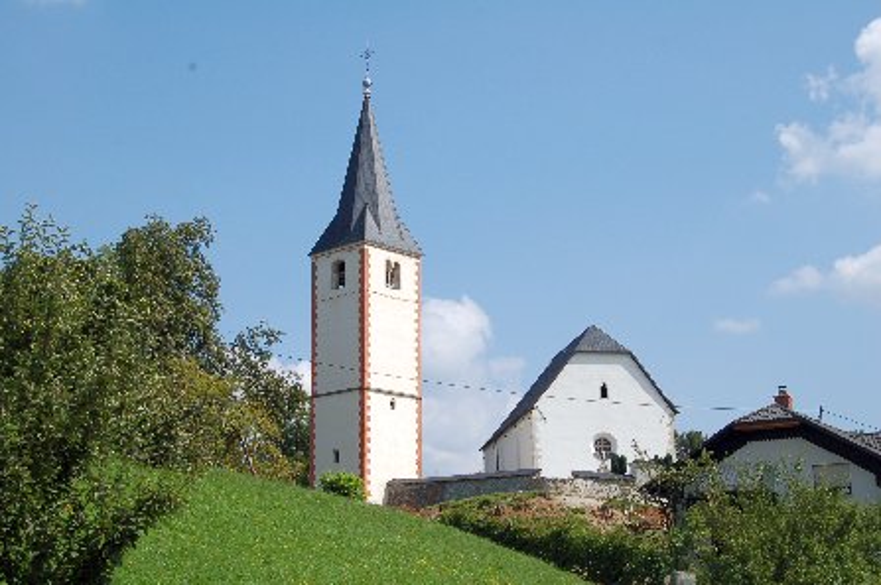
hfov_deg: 33.4
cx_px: 440
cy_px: 292
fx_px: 1467
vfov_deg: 22.6
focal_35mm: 60
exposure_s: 1/400
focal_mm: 40
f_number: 10
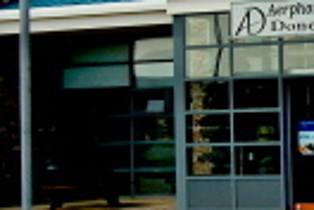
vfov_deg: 8.2
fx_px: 1460
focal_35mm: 167
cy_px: 43
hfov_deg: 11.7
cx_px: 469
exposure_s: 1/160
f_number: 6.3
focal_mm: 23
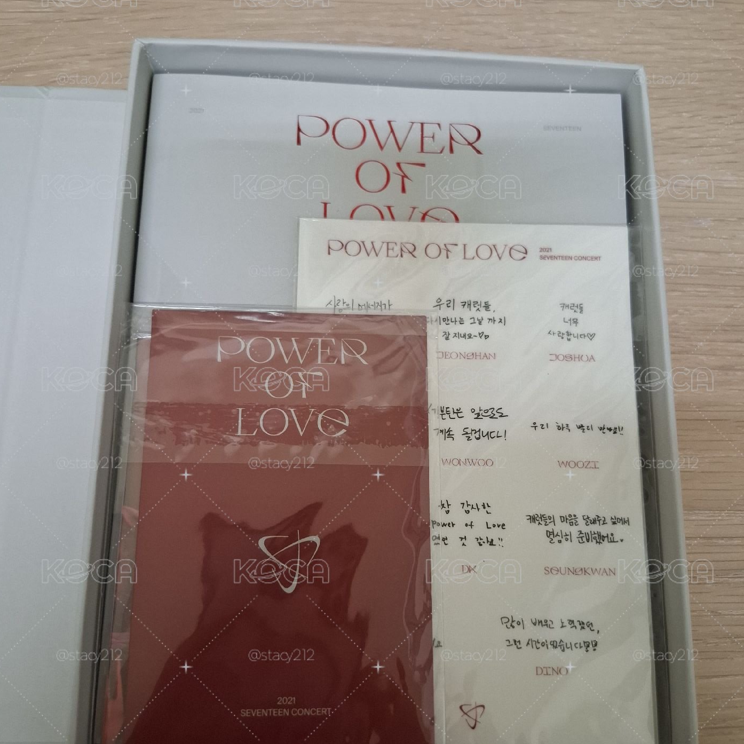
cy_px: 410
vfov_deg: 57.2
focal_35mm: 28
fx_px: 681
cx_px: 378
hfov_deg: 57.3
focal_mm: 5.54
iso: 320
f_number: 1.8
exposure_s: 1/40
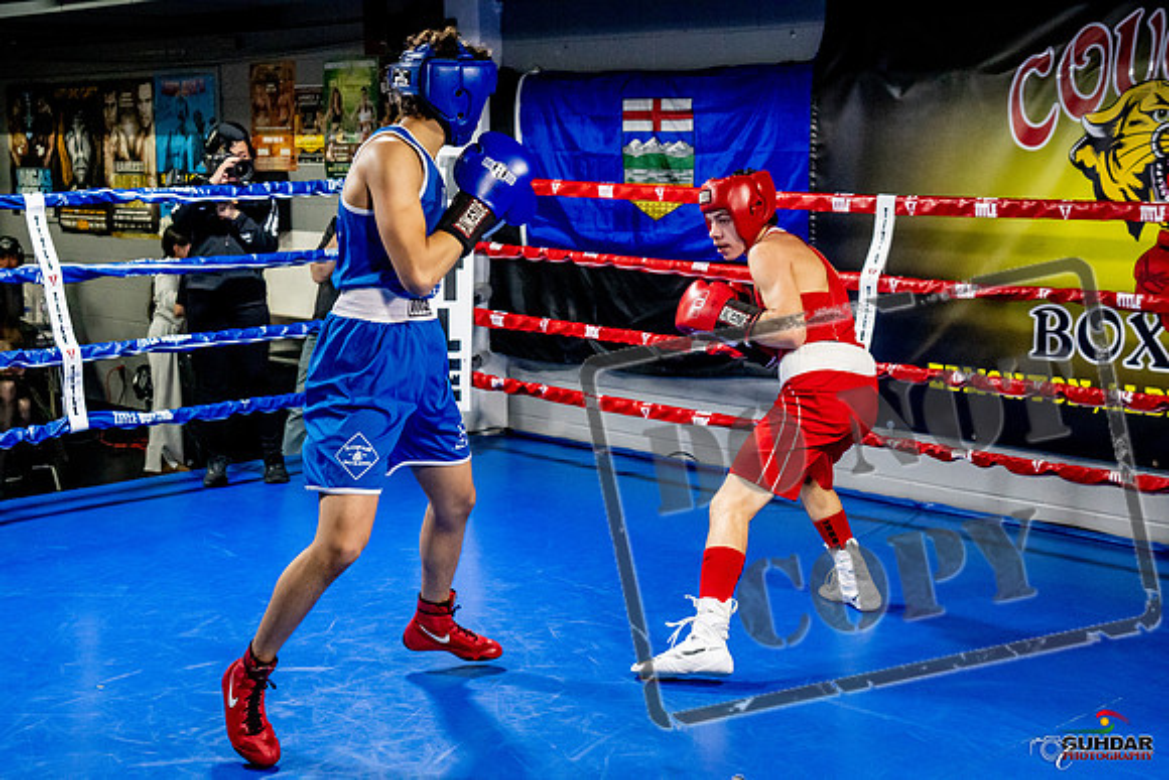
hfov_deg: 38.2
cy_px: 390
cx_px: 584
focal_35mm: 52
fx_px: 1689
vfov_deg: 26.0
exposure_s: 1/800
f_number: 2.8
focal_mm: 35
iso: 5000
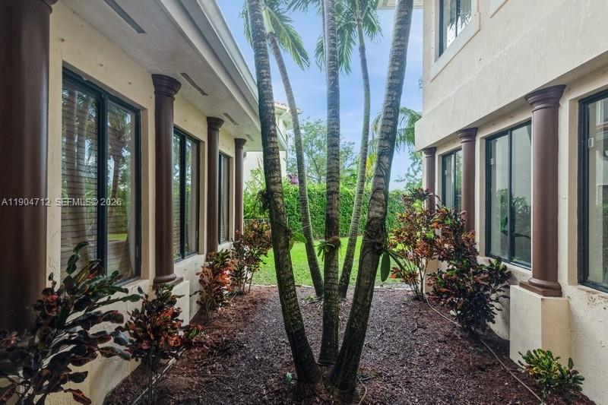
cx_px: 304
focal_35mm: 17
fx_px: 287
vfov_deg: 70.4
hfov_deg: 93.3
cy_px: 202
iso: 200
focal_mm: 17
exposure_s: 1/50
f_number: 8
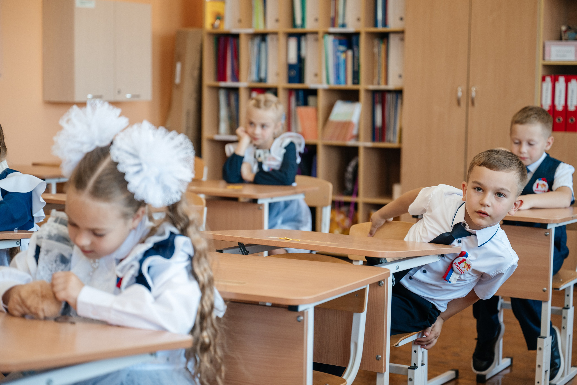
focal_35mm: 71
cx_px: 287
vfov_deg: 19.2
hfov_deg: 28.5
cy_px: 193
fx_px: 1135
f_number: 2.8
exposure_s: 1/250
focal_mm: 70
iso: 800
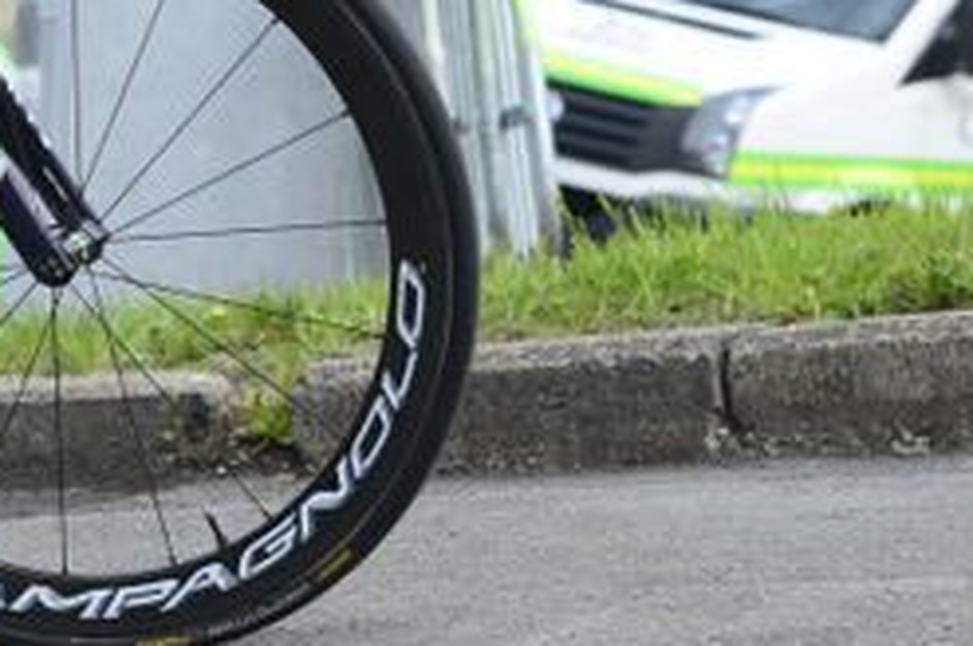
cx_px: -118
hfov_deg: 9.0
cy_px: -280
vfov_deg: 6.0
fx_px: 6127
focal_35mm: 227
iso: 500
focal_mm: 70
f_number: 5.6
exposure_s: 1/1000
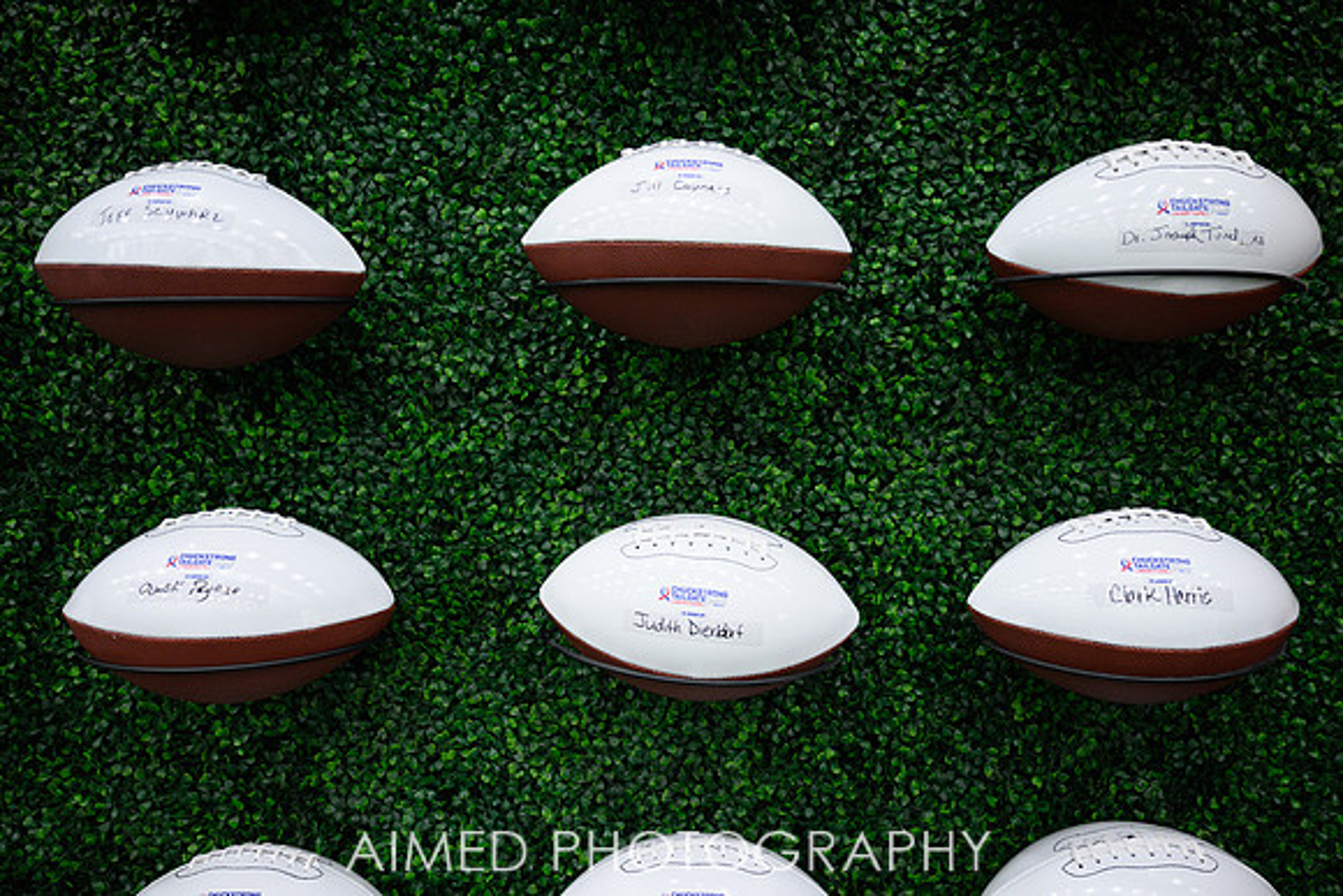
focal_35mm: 26
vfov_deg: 48.8
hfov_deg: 68.4
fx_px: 989
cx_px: 672
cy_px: 448
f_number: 2.8
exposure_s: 1/250
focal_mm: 26.5
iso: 1600
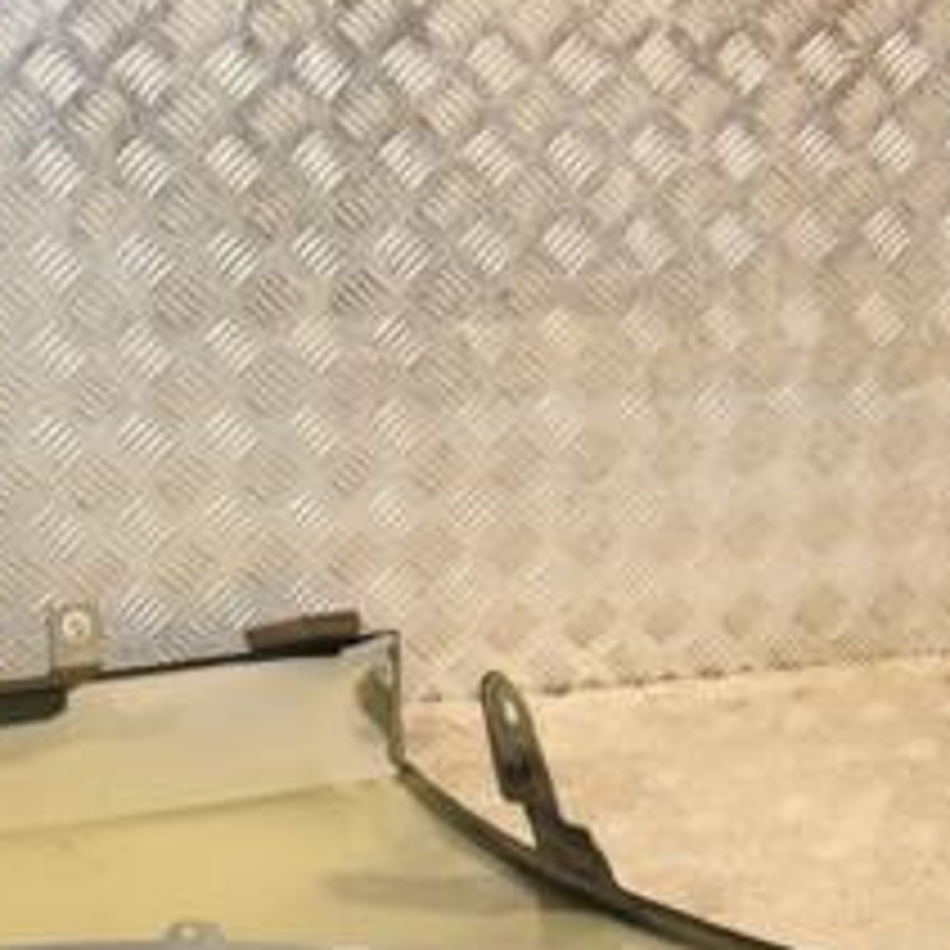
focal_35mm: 76
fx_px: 2366
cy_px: 455
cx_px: 63
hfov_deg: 22.1
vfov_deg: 22.7
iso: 800
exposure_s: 1/200
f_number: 6.3
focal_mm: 21
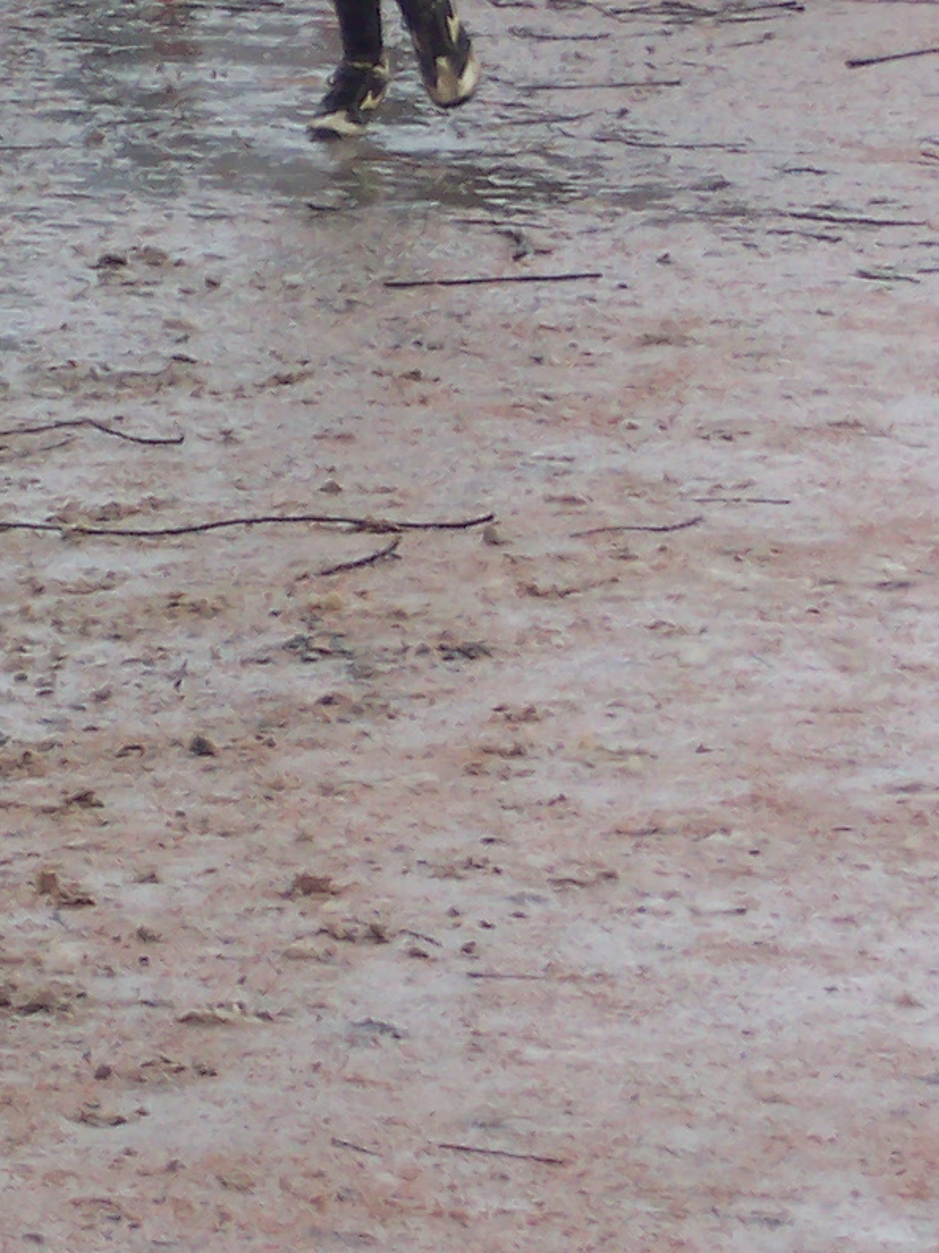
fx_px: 13386
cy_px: 371
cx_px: -257
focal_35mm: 370
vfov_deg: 5.4
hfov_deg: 4.0
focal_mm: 22.4
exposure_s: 1/350
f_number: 4.9
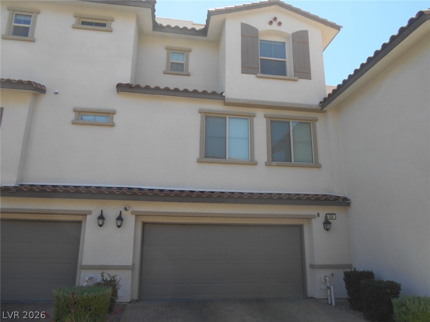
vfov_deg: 53.1
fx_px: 323
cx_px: 215
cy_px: 161
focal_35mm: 26
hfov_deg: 67.3
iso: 80
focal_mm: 4.6
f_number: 3.2
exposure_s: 1/400
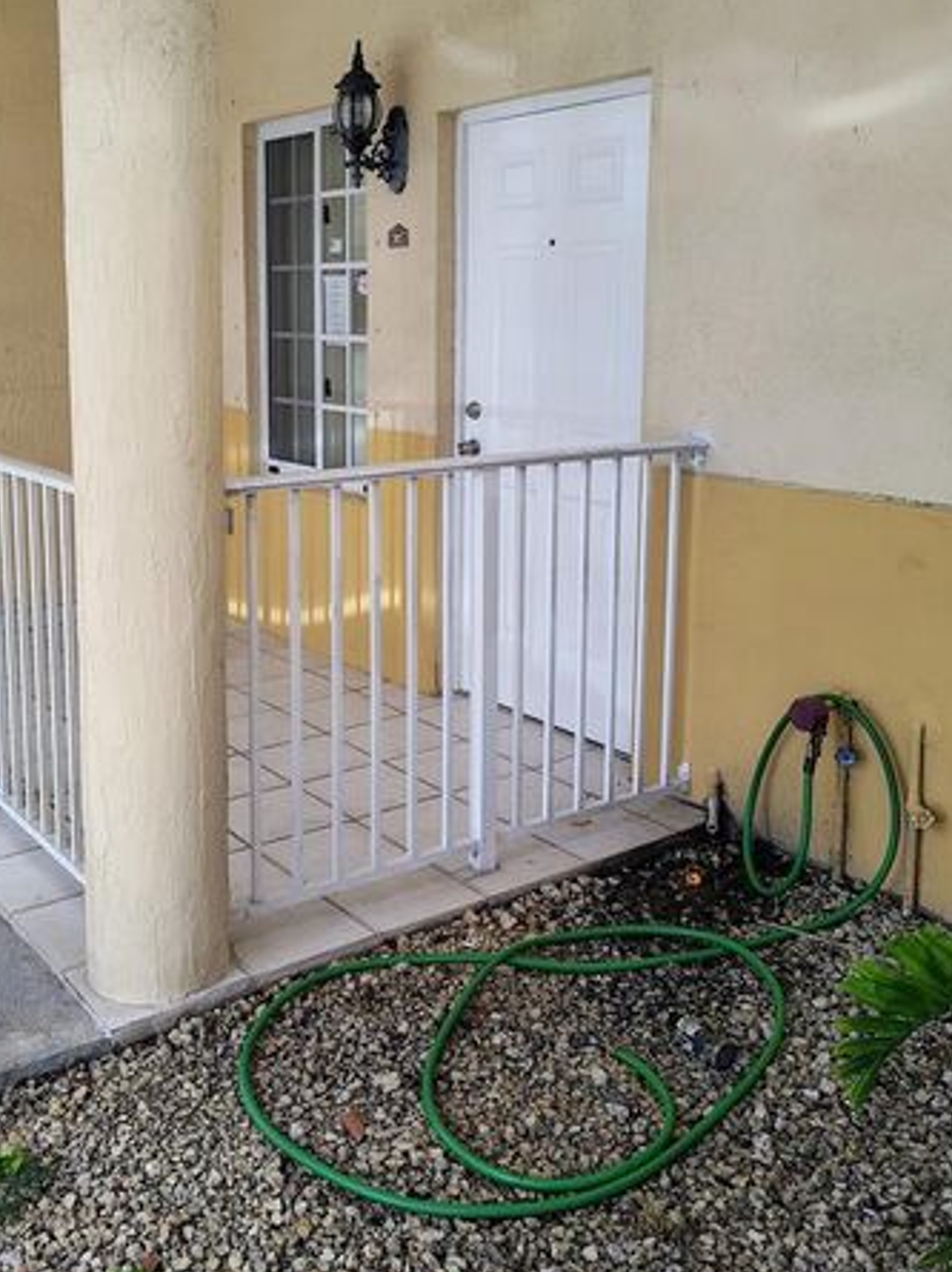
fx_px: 1322
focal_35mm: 36
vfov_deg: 50.9
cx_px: 354
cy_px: 482
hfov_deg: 39.3
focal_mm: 5.56
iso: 100
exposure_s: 1/775
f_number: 1.8
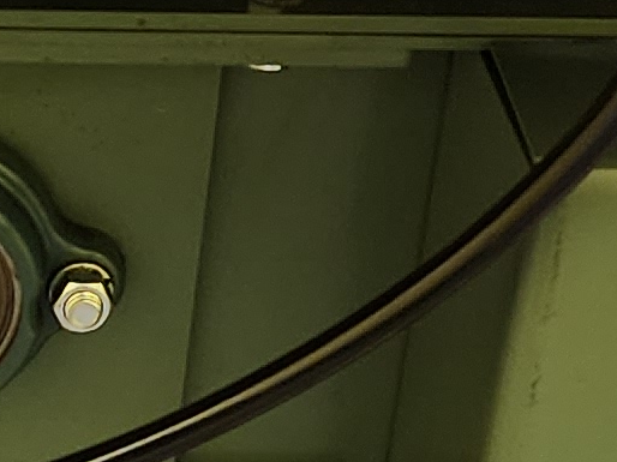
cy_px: 689
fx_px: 3189
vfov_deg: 8.1
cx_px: -248
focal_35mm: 179
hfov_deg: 10.7
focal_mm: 6.4
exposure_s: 1/40
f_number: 1.8
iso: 500
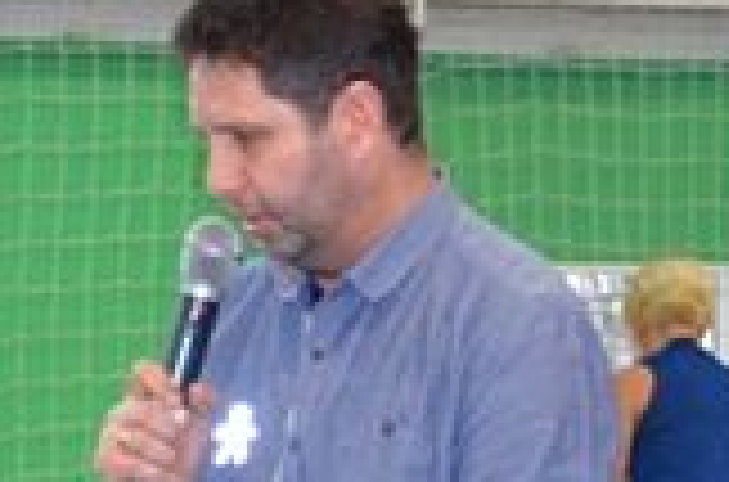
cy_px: 741
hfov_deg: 5.8
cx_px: 468
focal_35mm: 354
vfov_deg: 3.8
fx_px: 7140
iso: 1400
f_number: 4.8
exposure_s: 1/60
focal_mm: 45
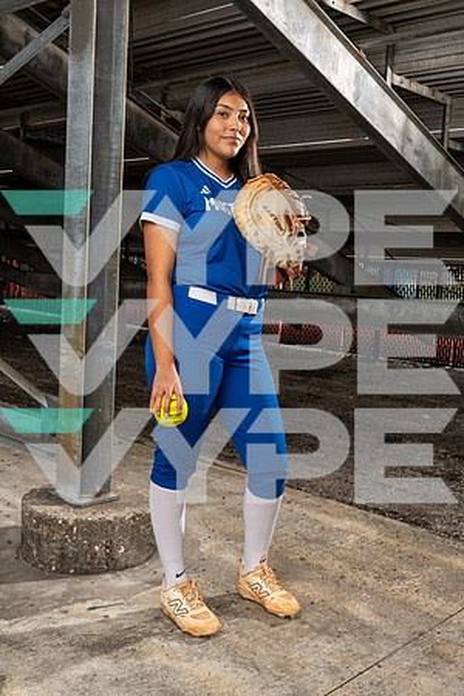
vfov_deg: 49.6
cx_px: 232
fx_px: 754
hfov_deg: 34.2
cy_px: 348
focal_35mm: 39
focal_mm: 39
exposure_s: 1/200
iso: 200
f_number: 8
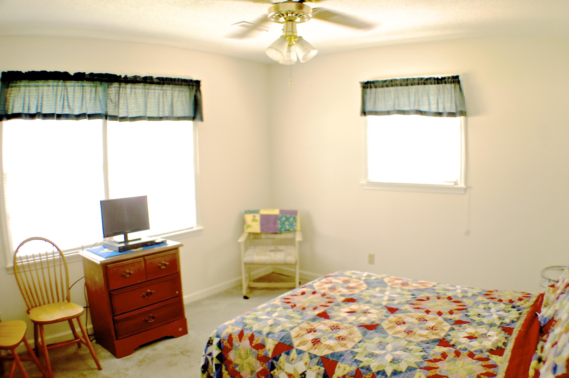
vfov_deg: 36.8
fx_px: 568
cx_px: 284
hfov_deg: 53.2
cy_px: 189
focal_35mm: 36
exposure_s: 1/30
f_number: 4
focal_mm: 24
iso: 1600
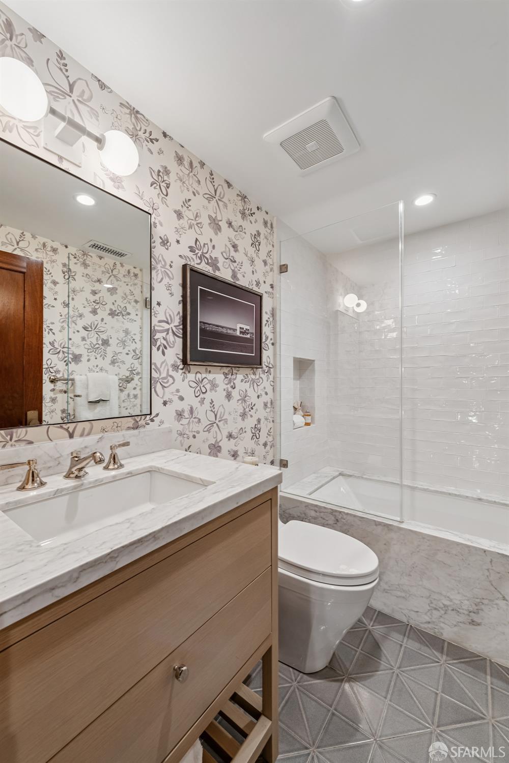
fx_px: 297
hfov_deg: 81.2
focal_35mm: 14
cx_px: 254
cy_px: 382
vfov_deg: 104.3
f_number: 11
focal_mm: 14
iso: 640
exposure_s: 1/20
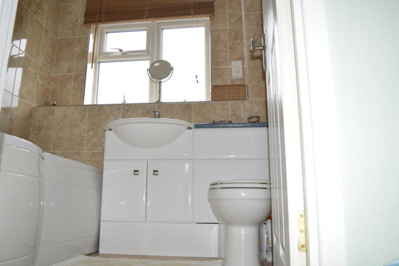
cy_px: 135
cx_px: 198
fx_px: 310
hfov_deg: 65.5
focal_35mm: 28
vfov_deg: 46.4
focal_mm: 18
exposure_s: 1/60
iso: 400
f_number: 4
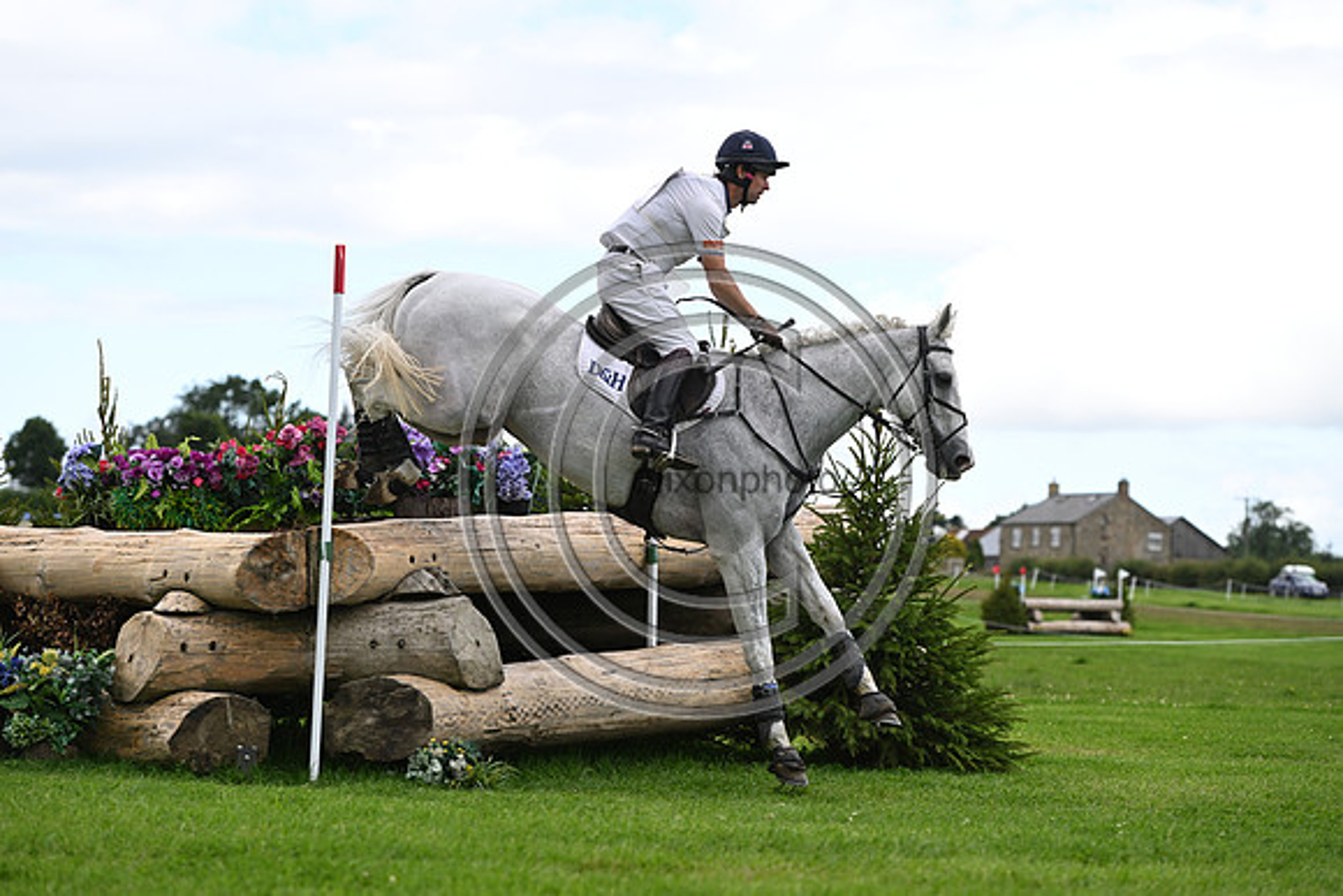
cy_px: 448
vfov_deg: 11.2
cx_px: 672
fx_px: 4552
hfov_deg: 16.8
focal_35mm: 122
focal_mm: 122
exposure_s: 1/1250
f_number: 4.5
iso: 400
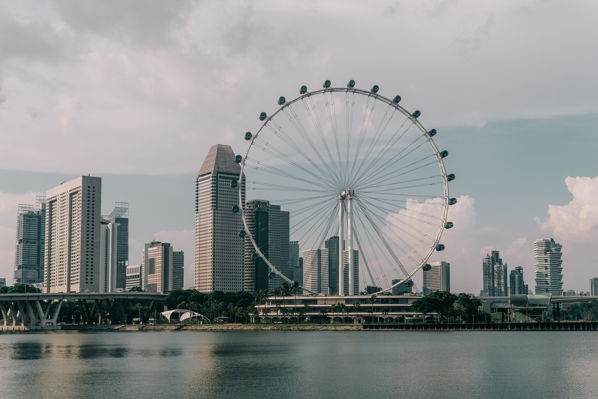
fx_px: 747
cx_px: 299
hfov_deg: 43.6
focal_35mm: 45
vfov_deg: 29.9
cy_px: 200
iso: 250
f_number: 3.5
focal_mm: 30
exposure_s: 1/640
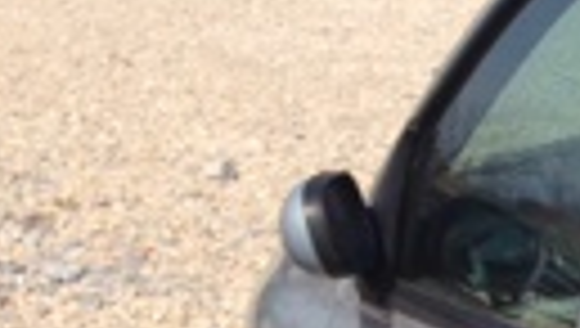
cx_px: 1380
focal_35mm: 178
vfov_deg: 6.7
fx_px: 2741
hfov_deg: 10.5
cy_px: 598
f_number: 2.4
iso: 50
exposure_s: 1/2008
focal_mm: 4.12
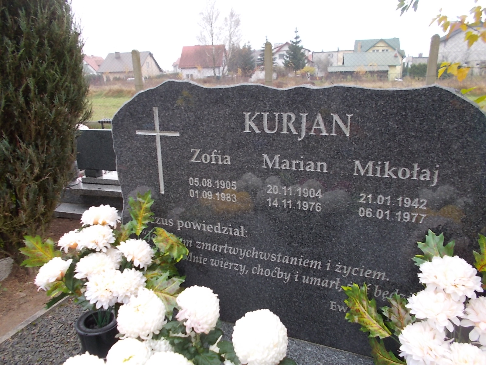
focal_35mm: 26
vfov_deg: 53.1
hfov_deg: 67.3
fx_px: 365
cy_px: 182
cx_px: 243
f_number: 3.2
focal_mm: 4.6
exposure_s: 1/25
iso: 125
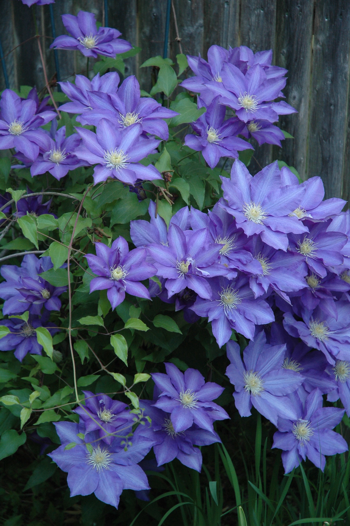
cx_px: 175
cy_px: 263
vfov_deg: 19.5
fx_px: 1535
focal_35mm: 105
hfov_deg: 13.0
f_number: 4.5
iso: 400
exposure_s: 1/125
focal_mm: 70
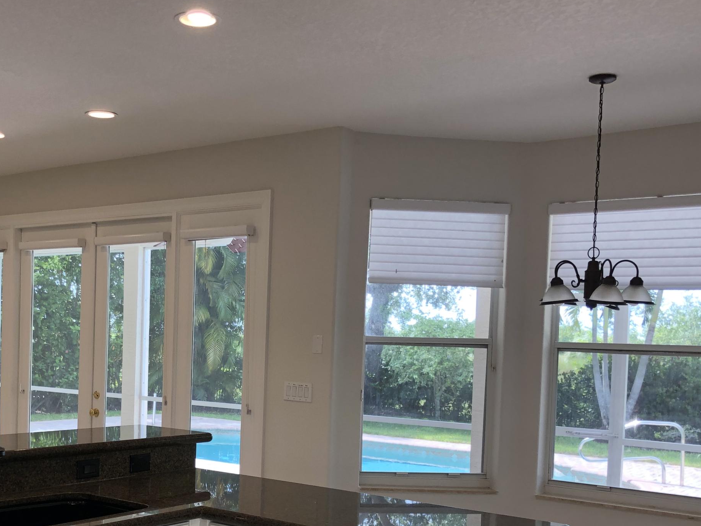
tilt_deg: -2.4
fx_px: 932
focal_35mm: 46
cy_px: 396
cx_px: 206
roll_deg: -0.7
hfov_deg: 40.5
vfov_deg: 31.0
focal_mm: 4
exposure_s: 1/120
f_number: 1.8
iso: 40
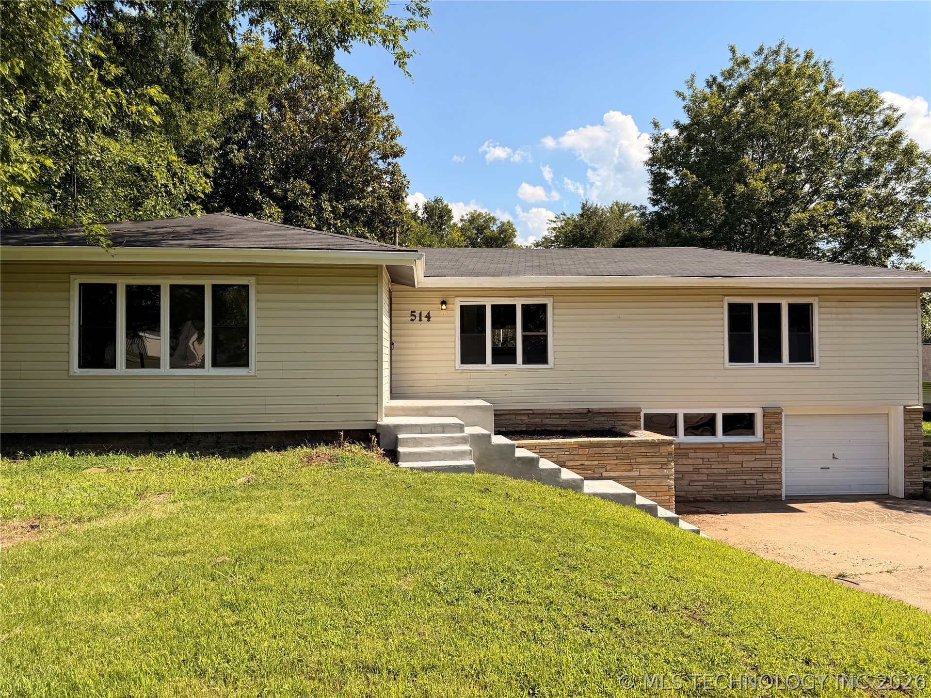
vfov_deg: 56.8
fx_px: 645
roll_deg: +1.0
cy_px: 349
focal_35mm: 24
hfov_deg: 71.6
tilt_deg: +0.8
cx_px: 466
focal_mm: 6.76
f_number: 1.78
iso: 80
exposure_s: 1/3584
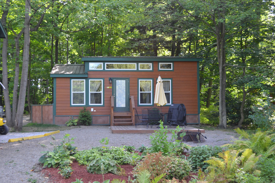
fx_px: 321
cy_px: 92
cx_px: 138
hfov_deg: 46.4
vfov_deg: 31.9
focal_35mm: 42
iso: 400
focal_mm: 28
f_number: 5
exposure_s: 1/100
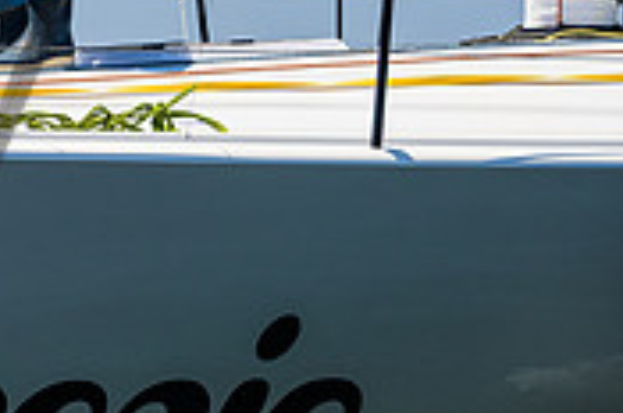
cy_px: -12
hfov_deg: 4.7
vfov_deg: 3.2
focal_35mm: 432
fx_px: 7462
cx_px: -370
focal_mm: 130
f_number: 8
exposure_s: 1/1600
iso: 400
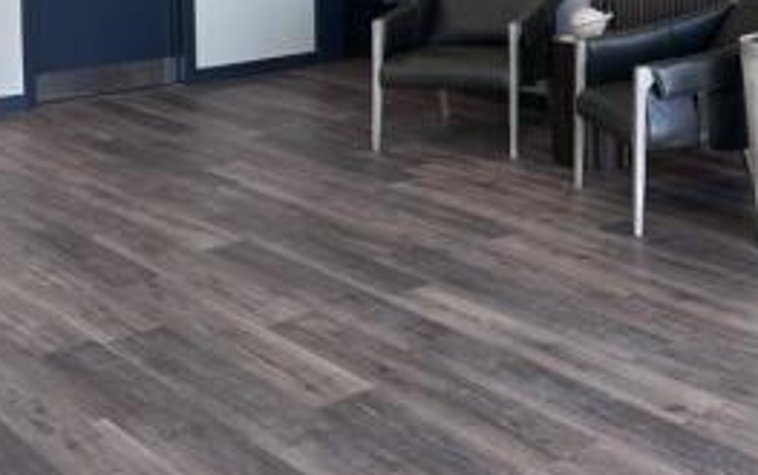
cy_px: -119
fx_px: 1261
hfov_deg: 32.5
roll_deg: +1.4
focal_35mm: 61
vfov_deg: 19.8
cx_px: 615
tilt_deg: -1.8
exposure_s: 1/122
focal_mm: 5.1
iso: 80
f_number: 1.6
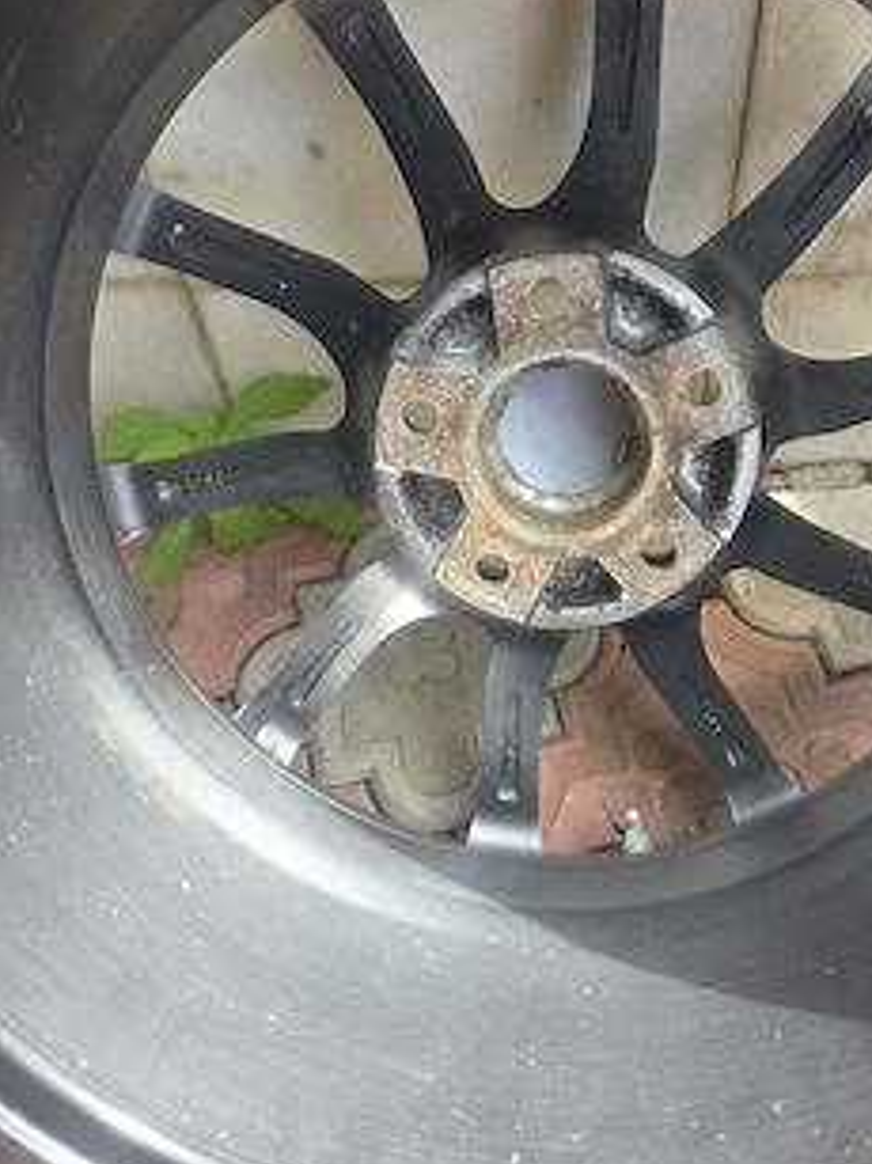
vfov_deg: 59.7
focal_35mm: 30
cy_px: 493
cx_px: 565
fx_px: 1008
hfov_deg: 46.2
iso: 40
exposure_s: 1/182
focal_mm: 6.3
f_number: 1.7
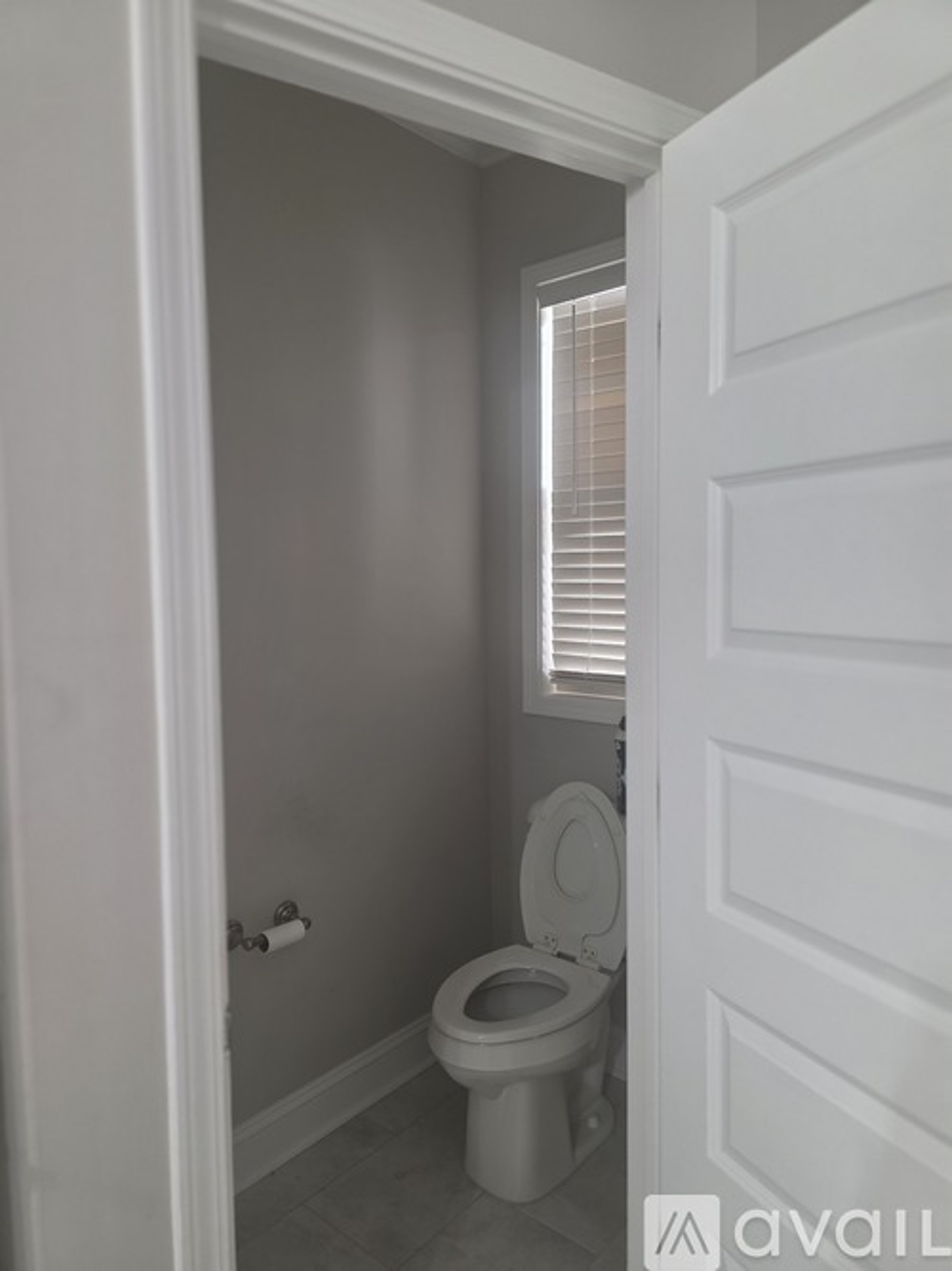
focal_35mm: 23
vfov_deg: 73.9
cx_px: 476
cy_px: 636
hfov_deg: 58.9
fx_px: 844
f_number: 1.7
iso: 160
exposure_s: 1/120
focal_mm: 6.3
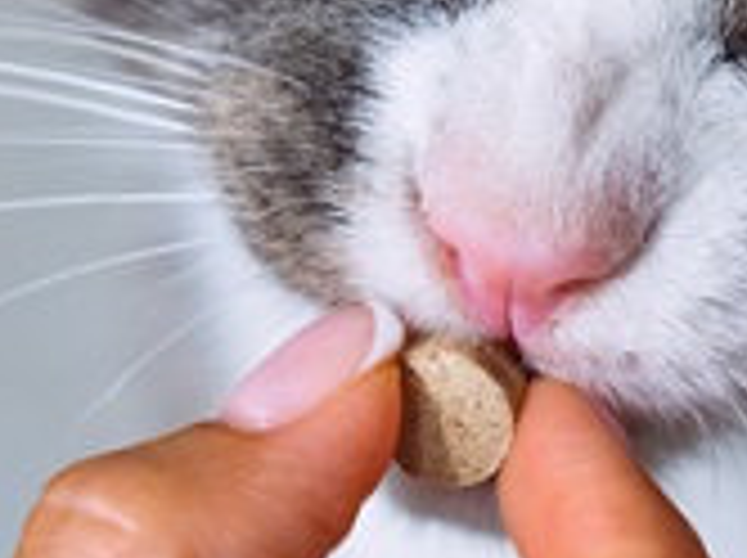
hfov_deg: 5.4
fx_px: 7887
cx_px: 248
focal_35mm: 366
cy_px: -81
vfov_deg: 4.0
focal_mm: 105
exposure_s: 1/1000
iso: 200
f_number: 4.5
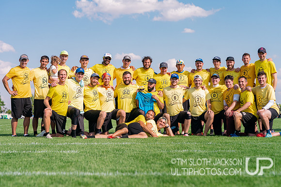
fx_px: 586
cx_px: 139
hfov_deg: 27.0
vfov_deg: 18.2
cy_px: 94
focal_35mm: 75
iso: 640
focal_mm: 74
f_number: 4
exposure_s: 1/5000
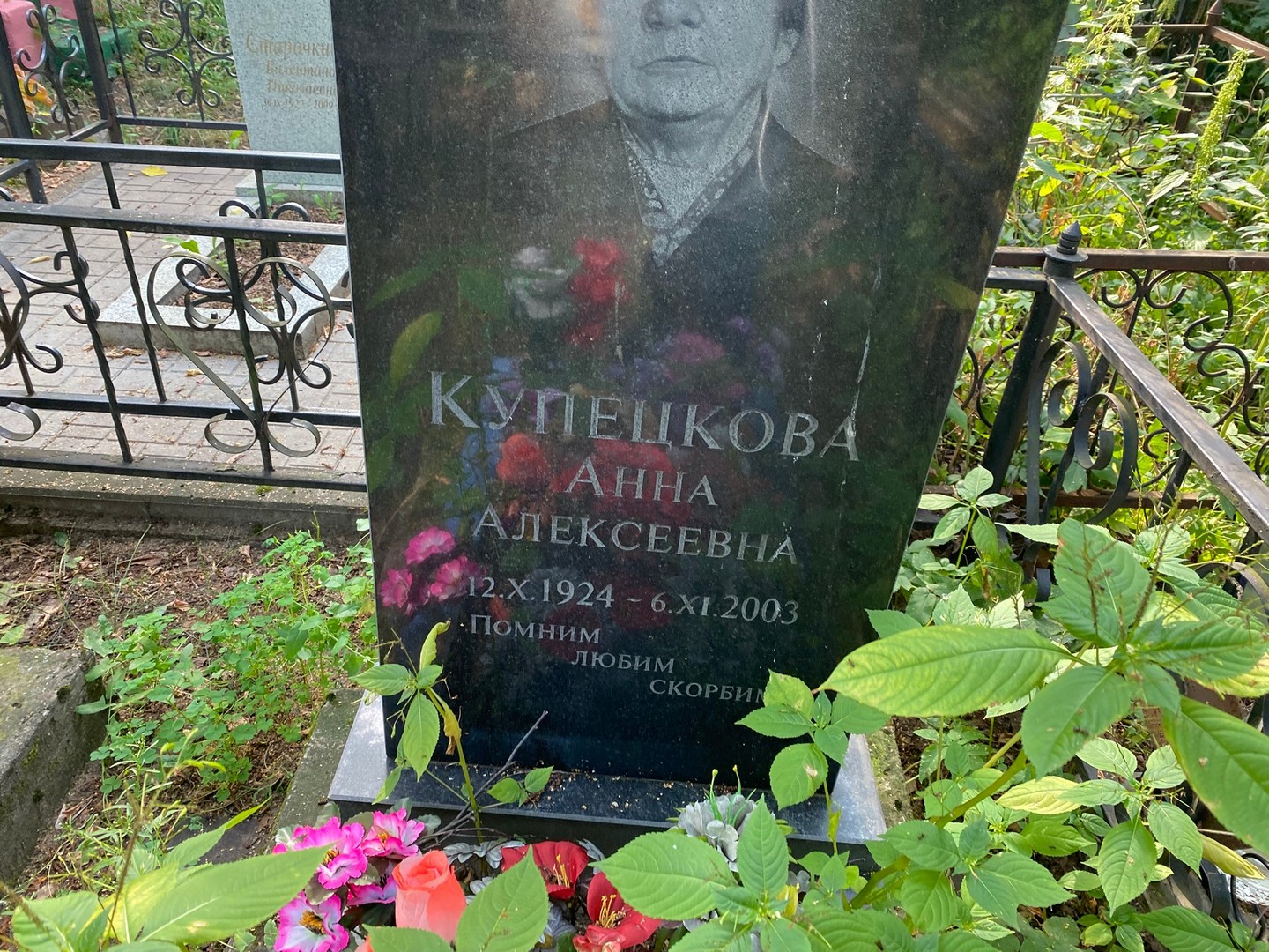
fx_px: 953
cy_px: 476
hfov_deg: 67.3
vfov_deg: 53.1
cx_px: 634
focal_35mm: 26
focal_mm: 4.25
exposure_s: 1/121
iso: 125
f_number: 1.8
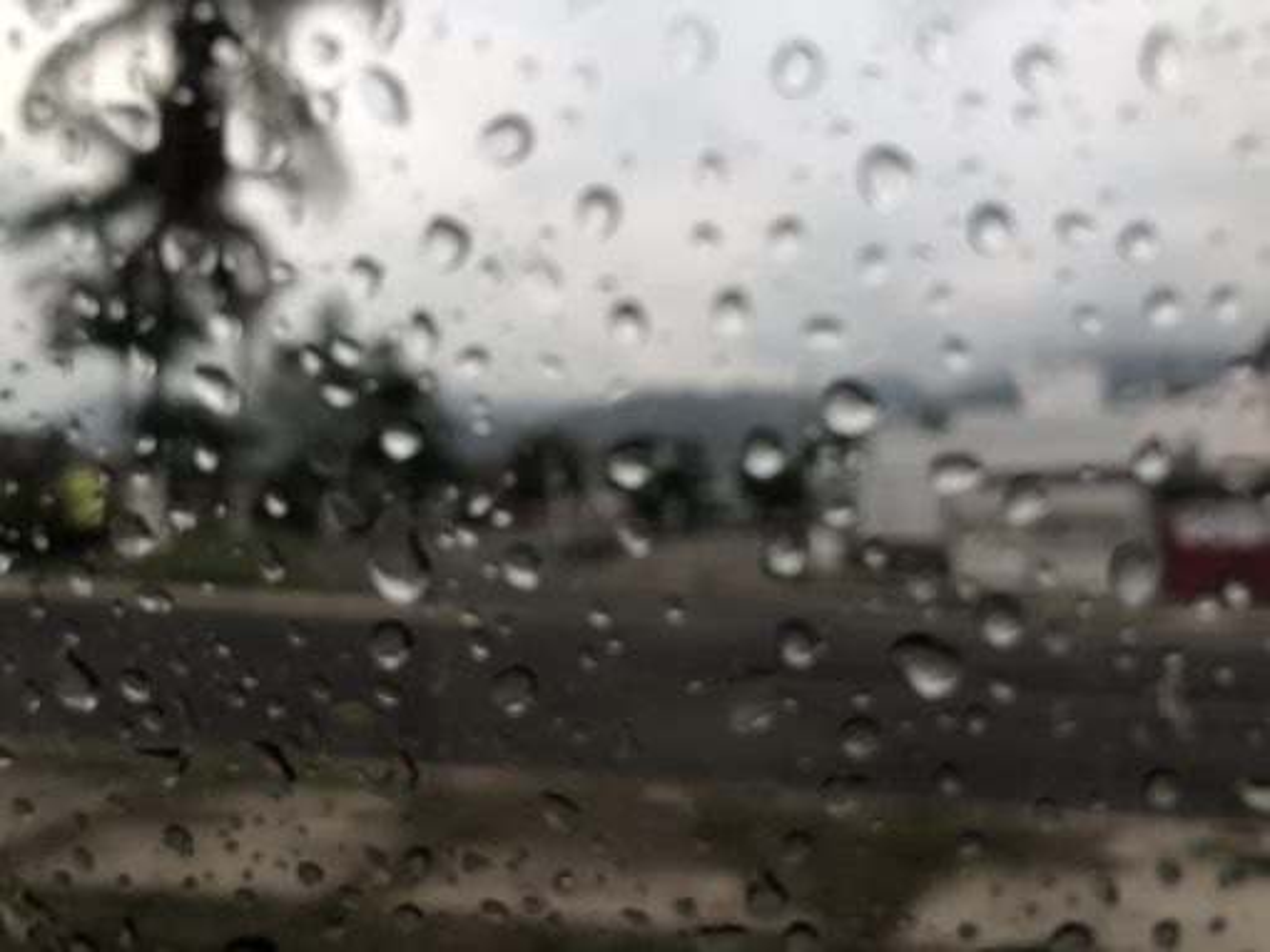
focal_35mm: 28
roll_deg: +0.7
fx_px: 1027
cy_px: 476
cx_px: 635
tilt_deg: +0.1
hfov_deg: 63.5
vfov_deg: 49.7
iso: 32
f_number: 1.8
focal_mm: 3.99
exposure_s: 1/120
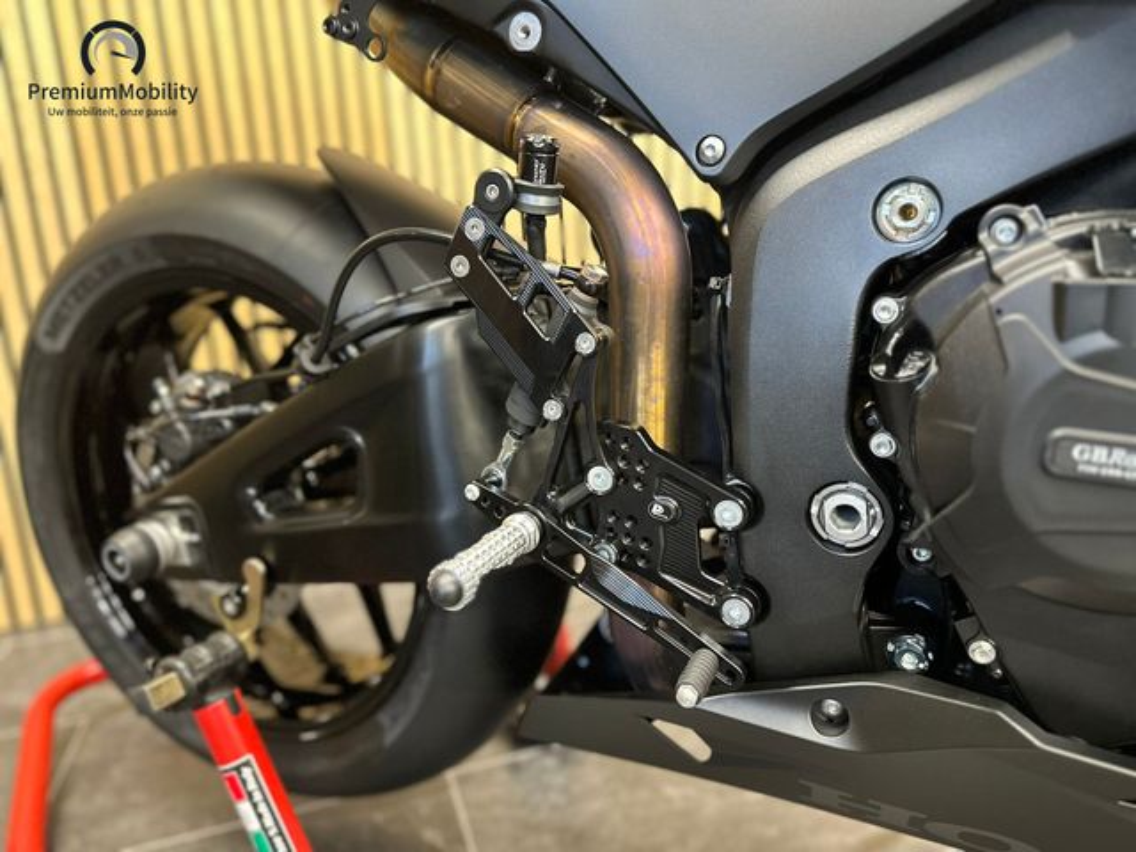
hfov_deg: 71.6
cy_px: 426
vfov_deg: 56.8
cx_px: 568
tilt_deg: -12.1
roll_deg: +4.0
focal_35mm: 24
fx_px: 788
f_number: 1.78
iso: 800
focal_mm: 6.86
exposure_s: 1/50
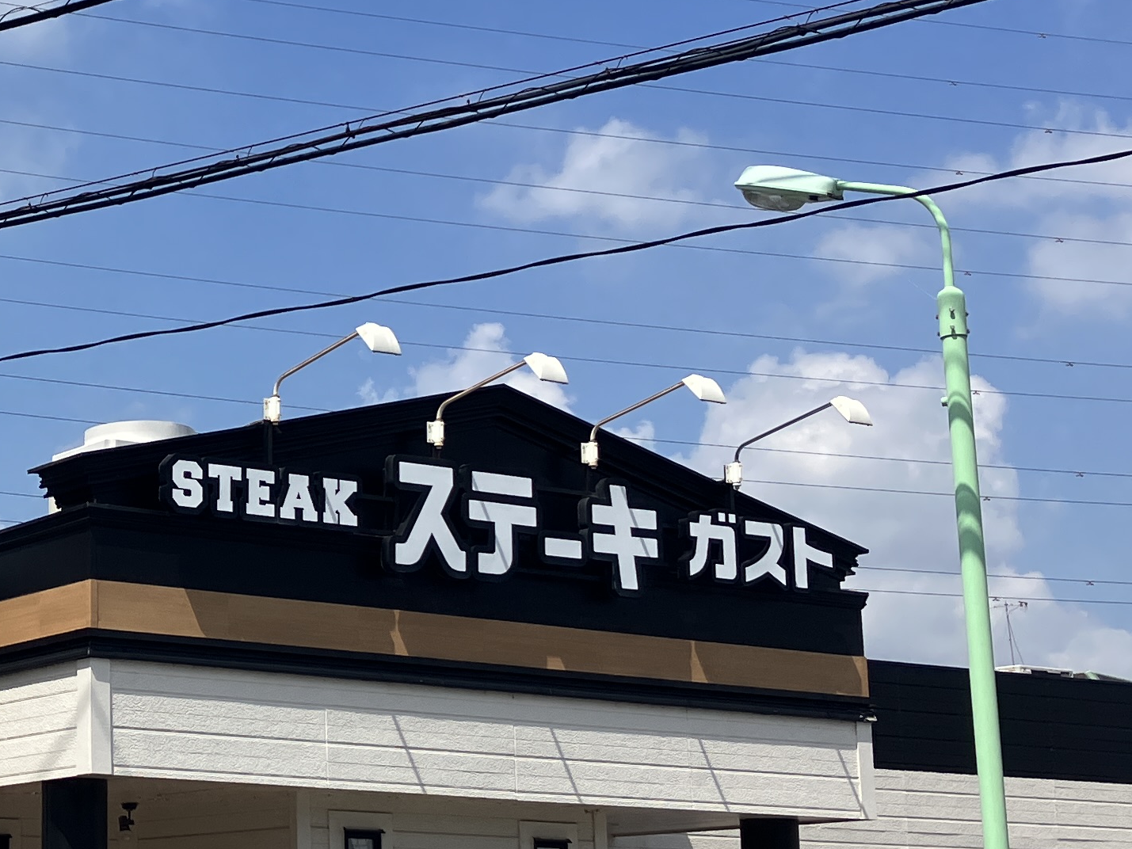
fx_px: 2584
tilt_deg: +11.9
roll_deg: +0.1
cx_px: -11
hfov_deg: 23.6
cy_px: 490
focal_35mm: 79
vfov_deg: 18.7
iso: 32
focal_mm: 3.99
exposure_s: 1/2703
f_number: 1.8
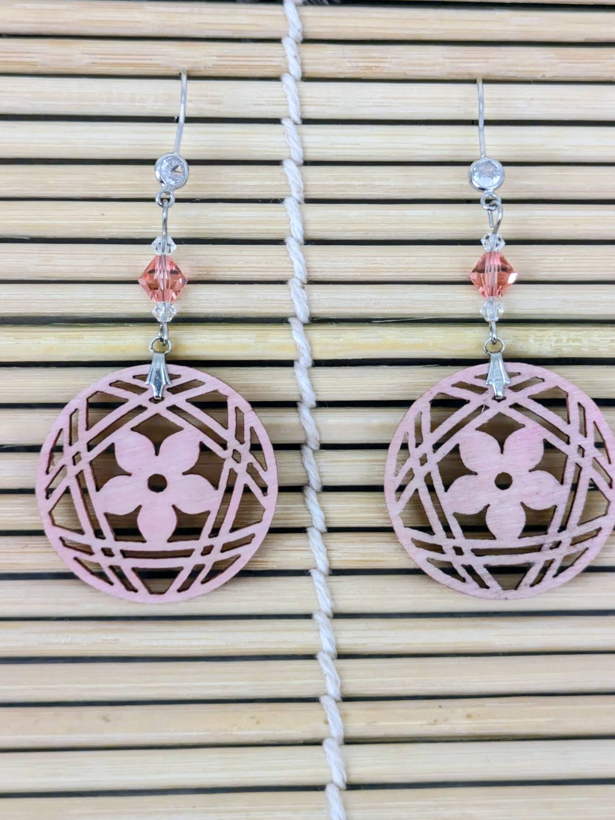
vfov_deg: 34.3
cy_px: 372
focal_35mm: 56
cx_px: 334
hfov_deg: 26.1
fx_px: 1326
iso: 1383
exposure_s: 1/120
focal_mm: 5.43
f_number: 1.89
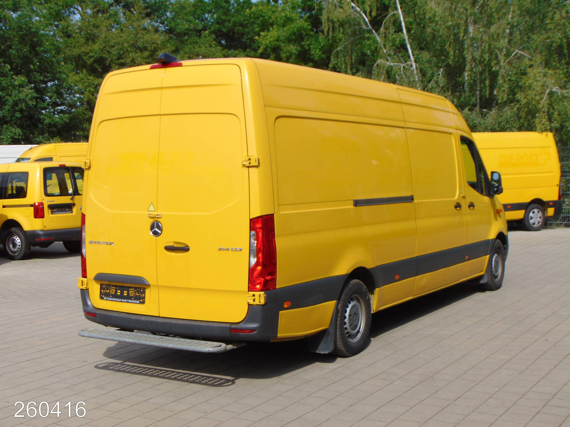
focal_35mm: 50
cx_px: 285
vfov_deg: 29.1
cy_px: 214
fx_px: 823
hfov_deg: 38.2
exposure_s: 1/200
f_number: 9
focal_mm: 9
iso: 80
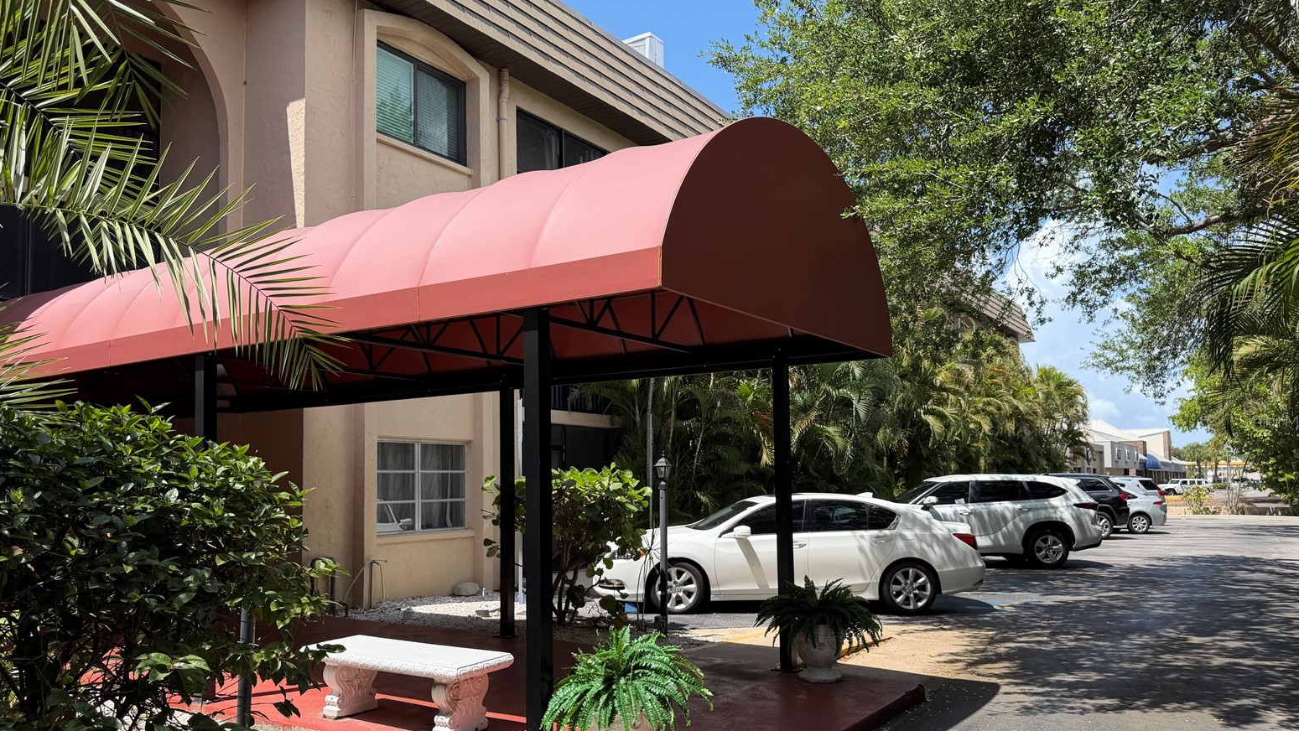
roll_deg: +1.8
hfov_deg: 69.8
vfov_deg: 42.8
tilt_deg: +4.4
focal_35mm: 27
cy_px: 421
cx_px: 647
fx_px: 930
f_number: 1.78
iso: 80
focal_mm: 6.76
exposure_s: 1/2525
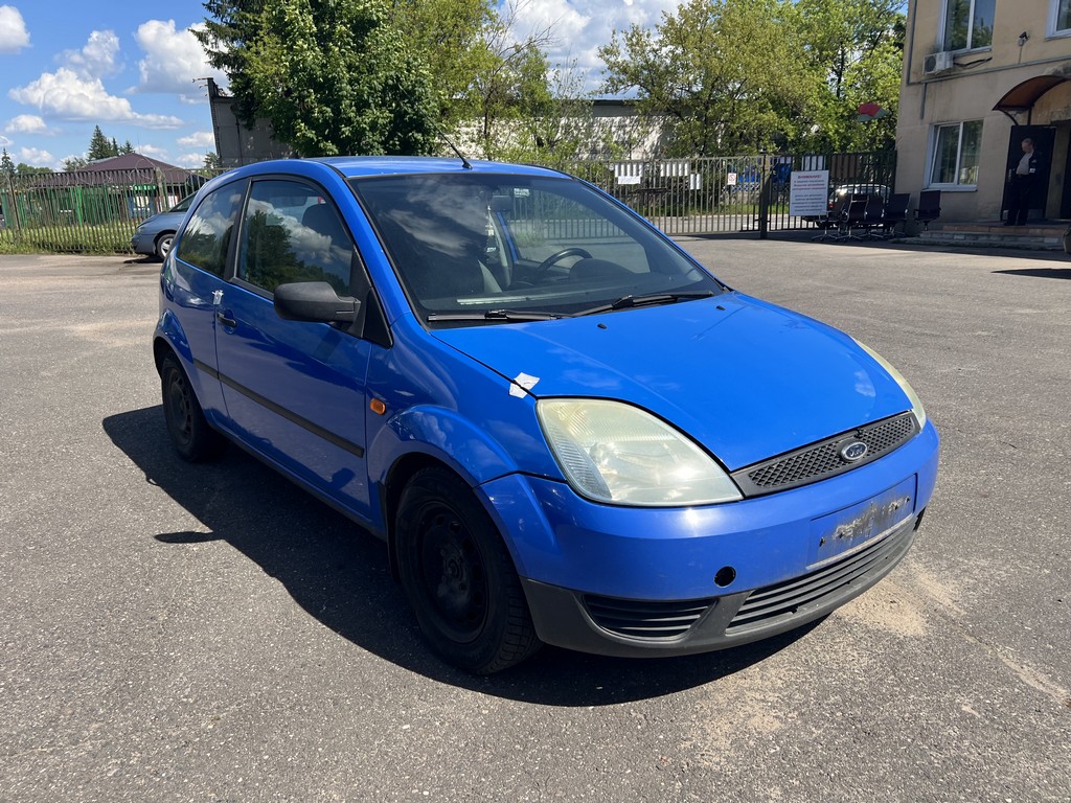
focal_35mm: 26
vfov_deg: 53.1
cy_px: 402
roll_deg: +2.0
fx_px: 804
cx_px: 536
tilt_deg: -14.5
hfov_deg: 67.3
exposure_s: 1/3165
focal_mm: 5.7
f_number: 1.5
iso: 50
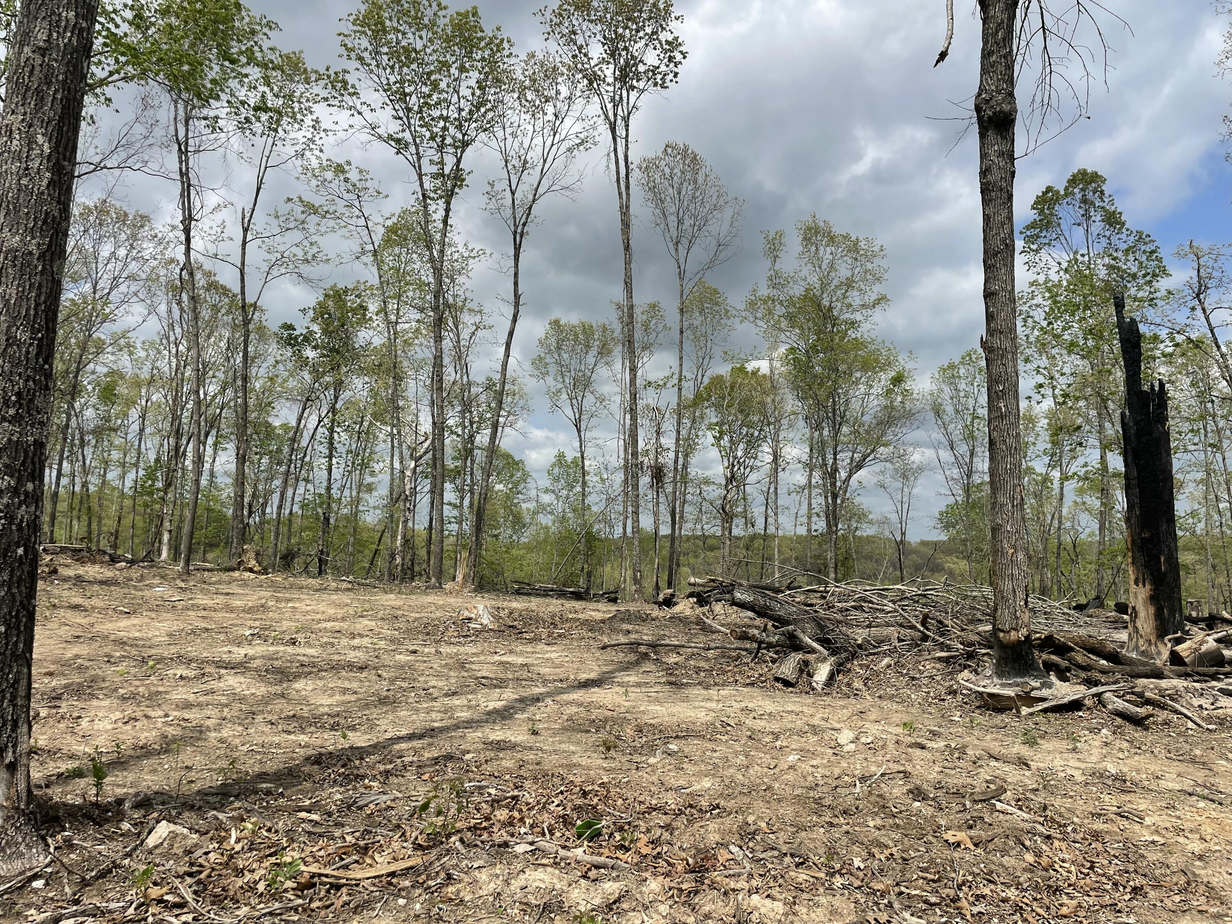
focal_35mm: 26
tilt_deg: +5.4
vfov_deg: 53.1
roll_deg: -2.9
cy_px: 462
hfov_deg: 67.3
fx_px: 925
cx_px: 616
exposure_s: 1/5814
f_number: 1.6
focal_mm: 4.2
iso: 32
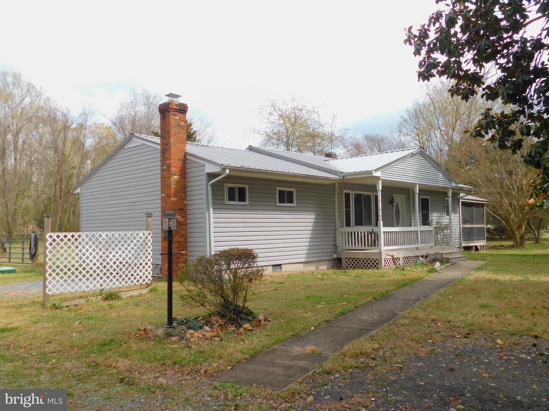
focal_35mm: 30
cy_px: 206
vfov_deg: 46.8
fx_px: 476
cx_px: 274
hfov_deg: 60.0
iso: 125
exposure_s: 1/640
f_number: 3.2
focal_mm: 5.3
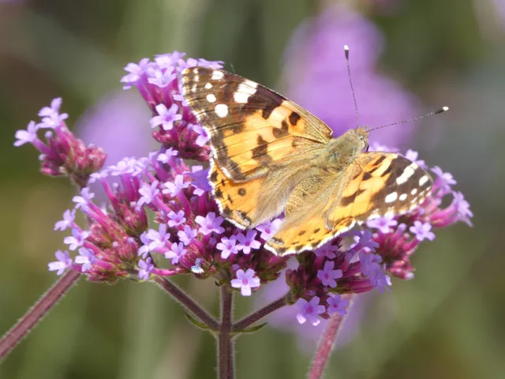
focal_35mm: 469
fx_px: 6842
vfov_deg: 3.2
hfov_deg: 4.2
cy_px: 190
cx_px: 252
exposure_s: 1/100
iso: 100
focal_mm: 84
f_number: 5.6
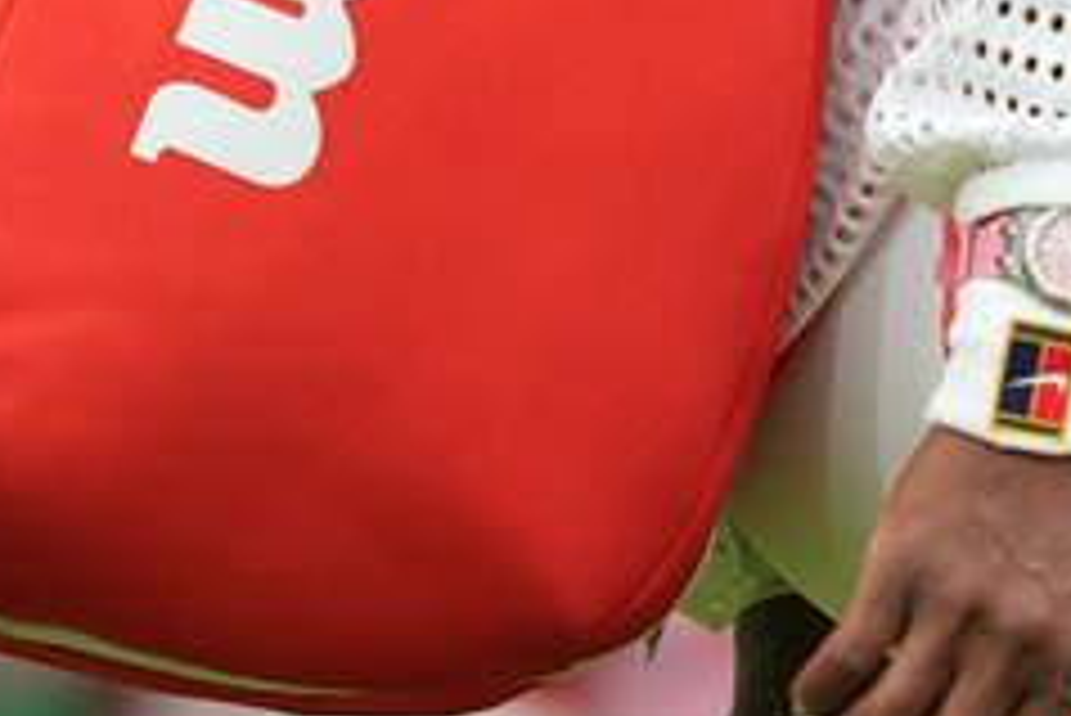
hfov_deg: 1.2
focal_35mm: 1720
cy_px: -675
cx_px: 1670
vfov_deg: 0.8
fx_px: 51199
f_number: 3.2
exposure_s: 1/1600
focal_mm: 400
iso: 2000
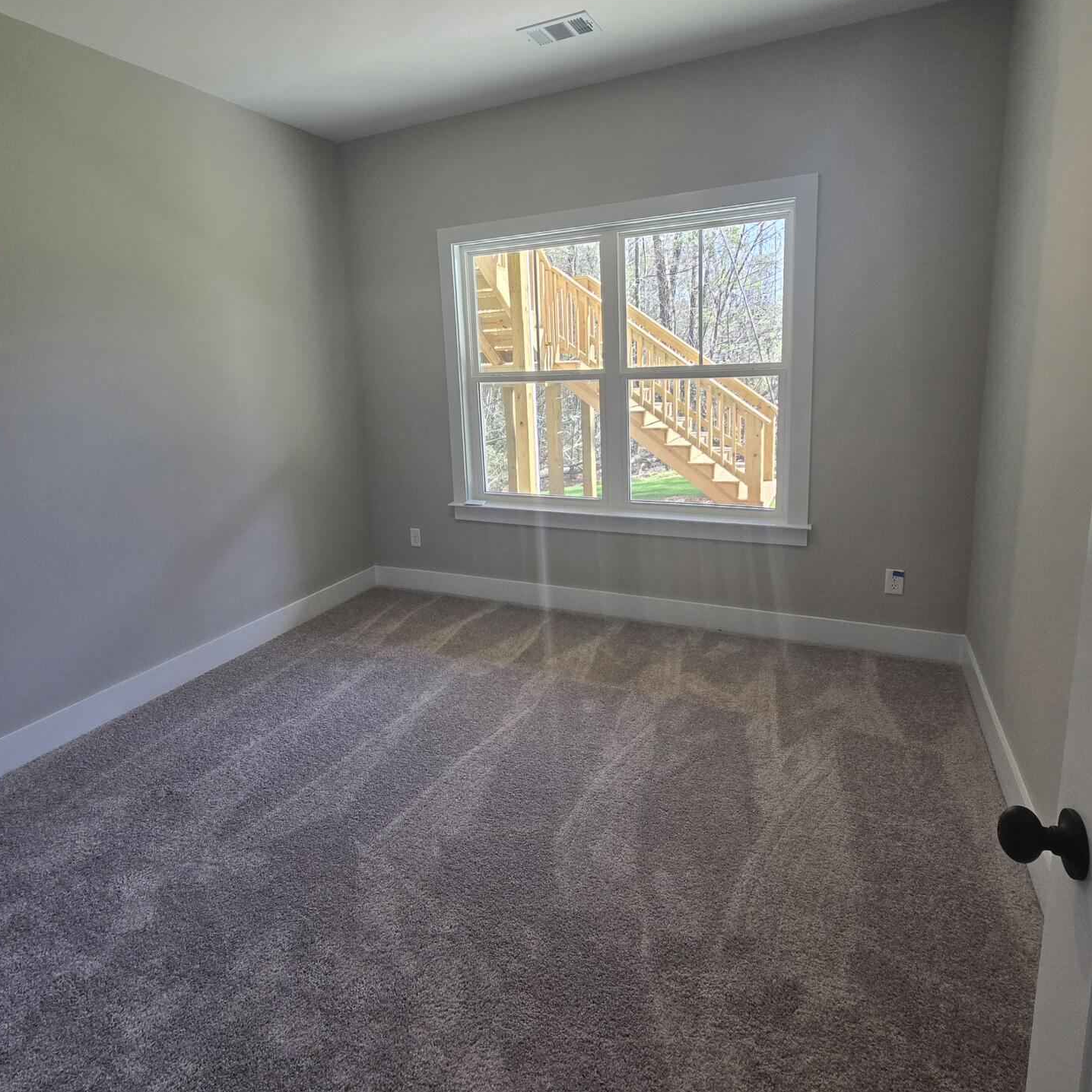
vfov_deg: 87.0
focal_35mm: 16
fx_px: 571
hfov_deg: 87.4
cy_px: 481
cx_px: 525
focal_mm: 2.2
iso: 64
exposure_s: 1/120
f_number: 2.2
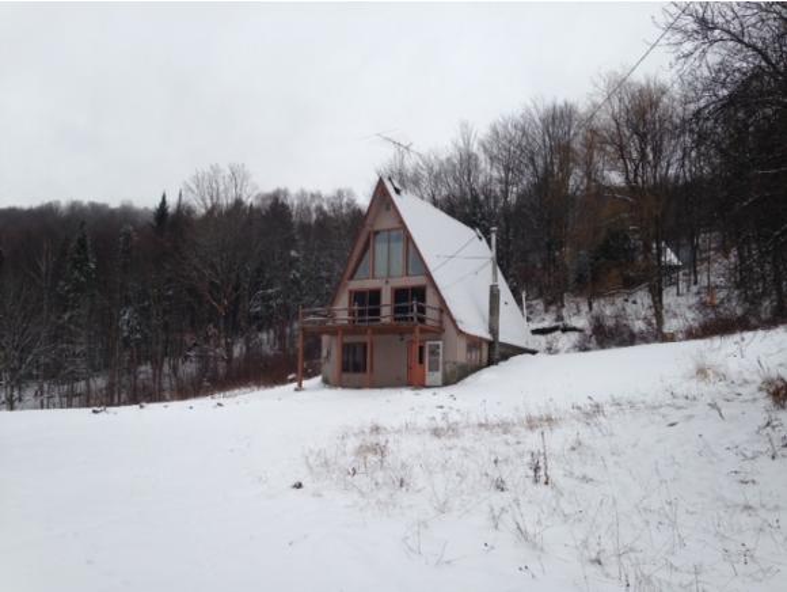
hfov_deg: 55.3
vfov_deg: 43.0
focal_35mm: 33
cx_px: 394
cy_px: 296
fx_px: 751
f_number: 2.4
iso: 50
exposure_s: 1/226
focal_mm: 4.12
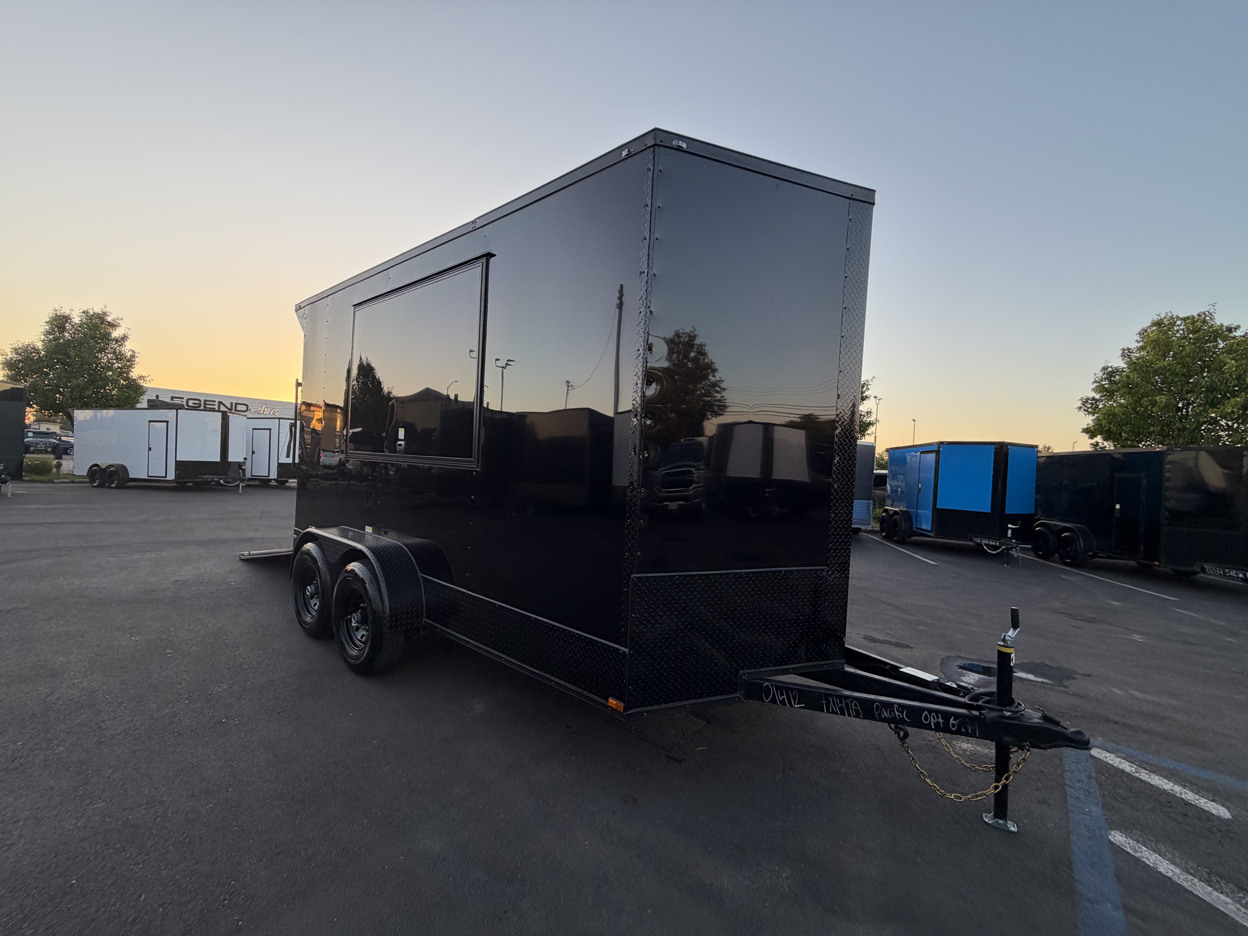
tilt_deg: +1.8
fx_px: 505
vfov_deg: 85.7
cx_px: 624
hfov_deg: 102.1
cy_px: 468
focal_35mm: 14
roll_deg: -1.0
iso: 40
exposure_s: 1/130
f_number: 2.2
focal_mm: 2.22
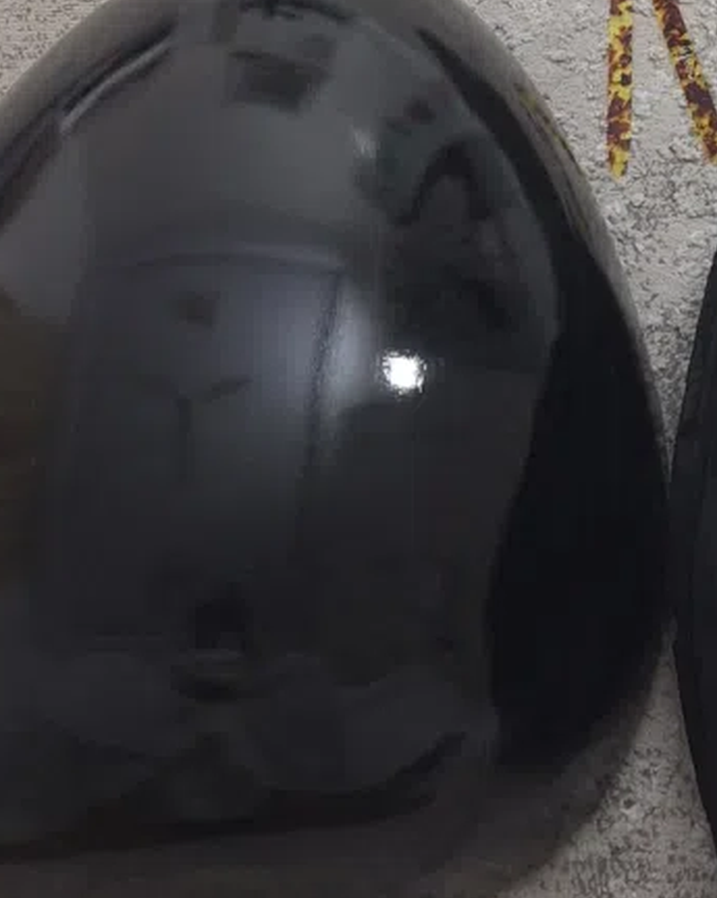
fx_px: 1885
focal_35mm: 71
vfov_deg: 24.9
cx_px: 835
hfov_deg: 20.3
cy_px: -95
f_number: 1.8
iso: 200
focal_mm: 5.54
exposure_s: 1/33
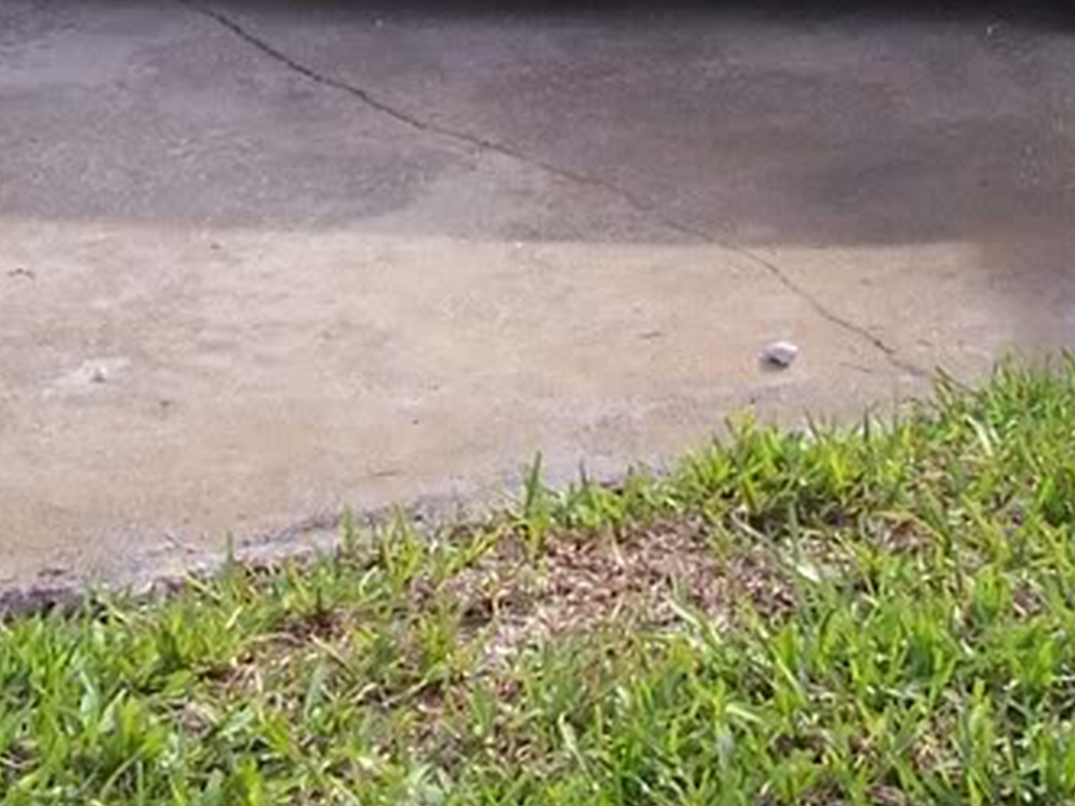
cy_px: -405
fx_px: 3261
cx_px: 392
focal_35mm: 105
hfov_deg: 18.7
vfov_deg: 13.3
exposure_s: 1/180
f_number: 5.6
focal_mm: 5.6
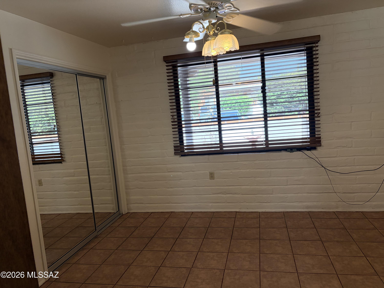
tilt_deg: -5.3
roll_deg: +5.8
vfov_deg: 53.1
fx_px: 288
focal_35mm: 26
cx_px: 192
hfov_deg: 67.3
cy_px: 144
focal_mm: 5.96
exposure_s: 1/222
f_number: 1.6
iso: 125
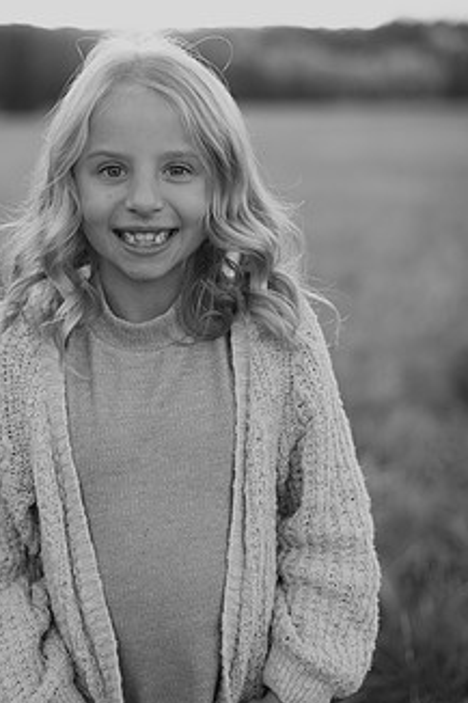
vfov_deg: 29.2
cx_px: 160
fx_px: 1347
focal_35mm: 69
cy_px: 306
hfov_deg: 19.7
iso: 160
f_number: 2
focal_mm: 50
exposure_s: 1/500
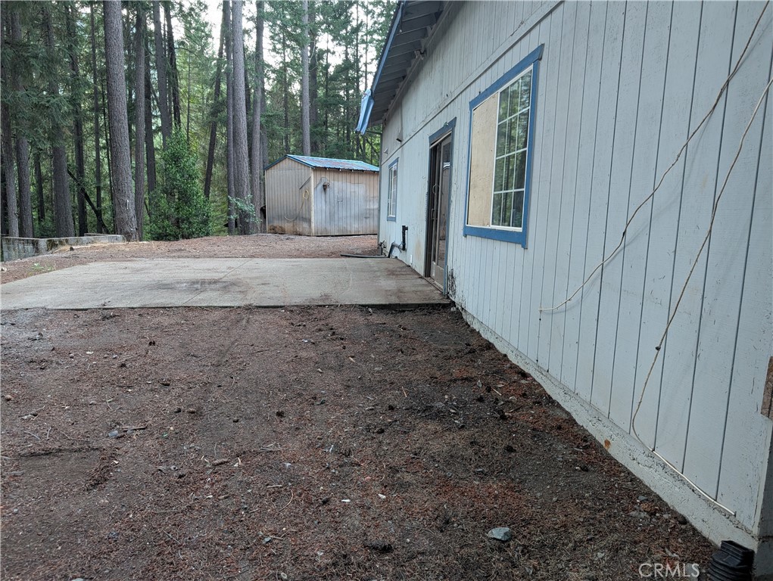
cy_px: 290
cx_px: 386
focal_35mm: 24
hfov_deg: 71.5
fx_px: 537
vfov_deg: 56.9
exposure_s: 1/39.1
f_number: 1.68
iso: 247
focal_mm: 6.9
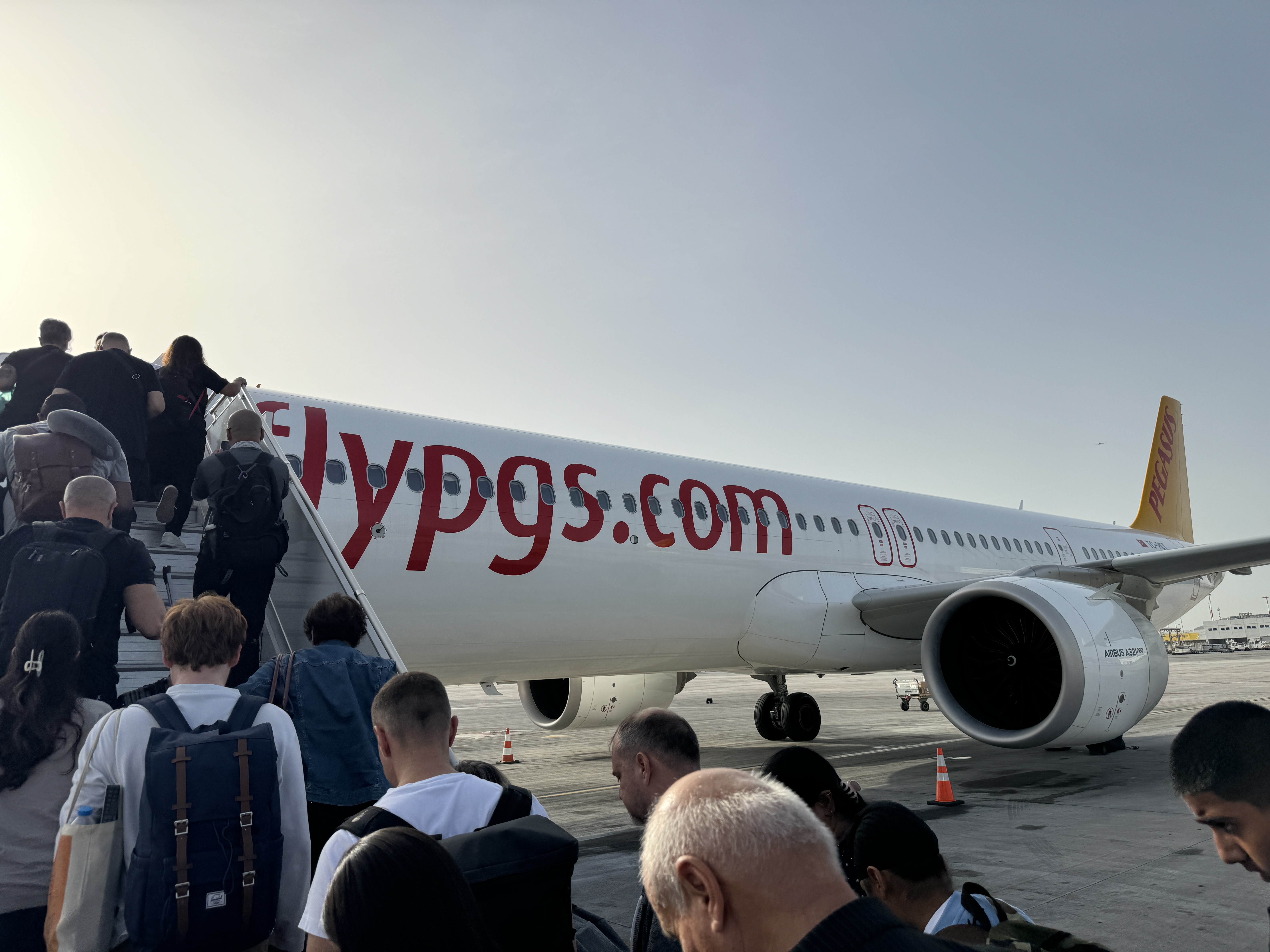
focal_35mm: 24
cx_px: 635
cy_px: 476
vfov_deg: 56.8
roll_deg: +2.5
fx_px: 881
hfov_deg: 71.6
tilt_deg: +12.3
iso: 80
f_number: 1.78
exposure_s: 1/7937
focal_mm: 6.76
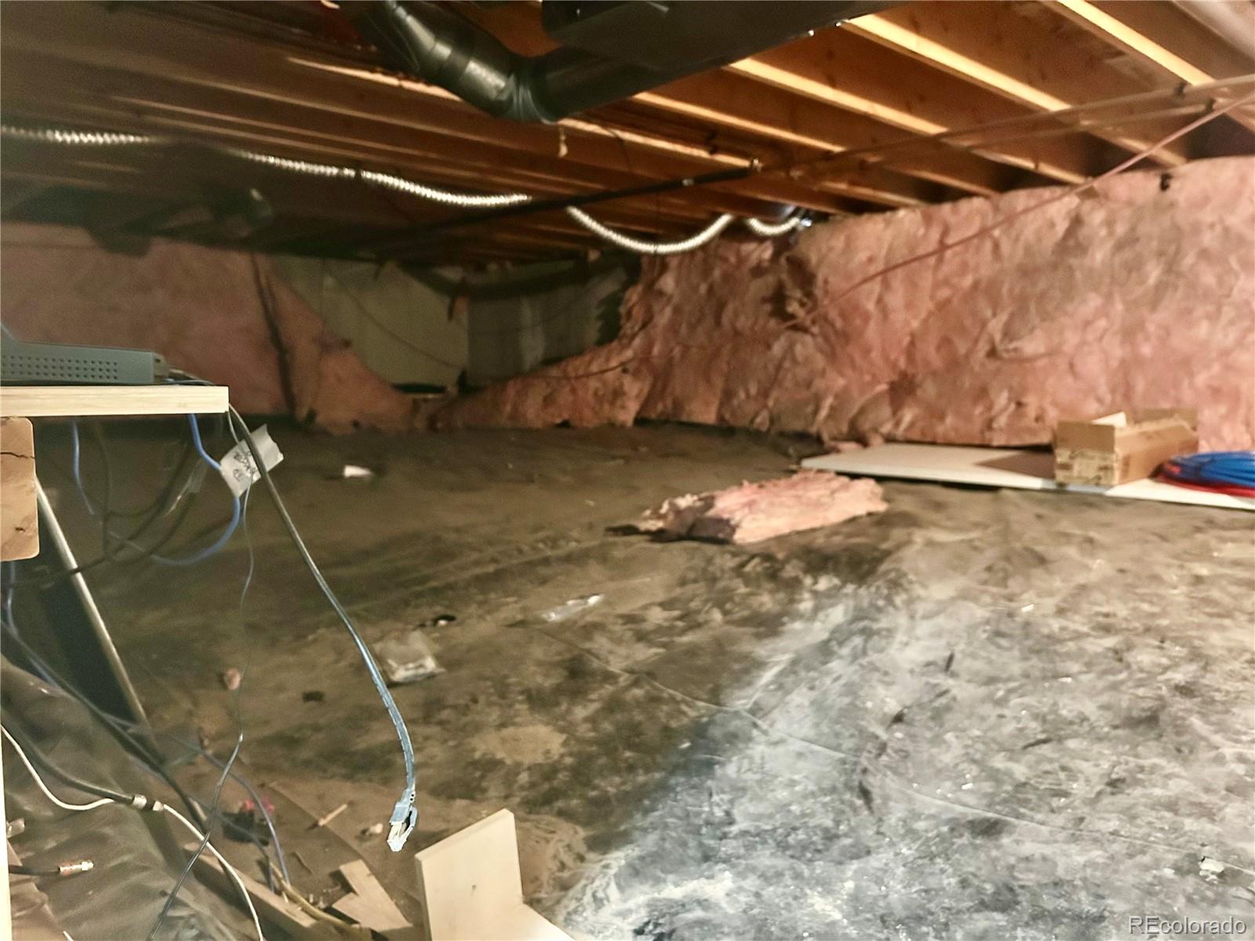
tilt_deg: -6.4
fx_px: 943
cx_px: 628
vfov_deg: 53.1
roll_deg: -0.3
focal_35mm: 26
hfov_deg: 67.3
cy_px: 470
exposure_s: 1/30
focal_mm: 5.7
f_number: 1.5
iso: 1000
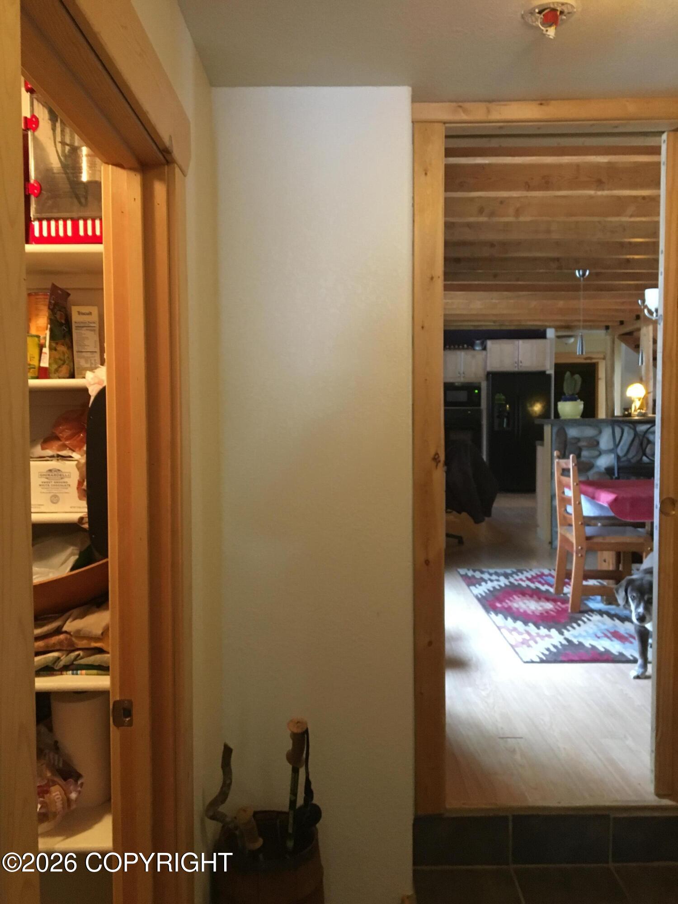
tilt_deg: -2.9
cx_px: 339
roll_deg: +0.5
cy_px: 452
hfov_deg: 48.2
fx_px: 757
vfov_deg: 61.7
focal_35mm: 29
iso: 200
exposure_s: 1/17
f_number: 2.2
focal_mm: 4.15
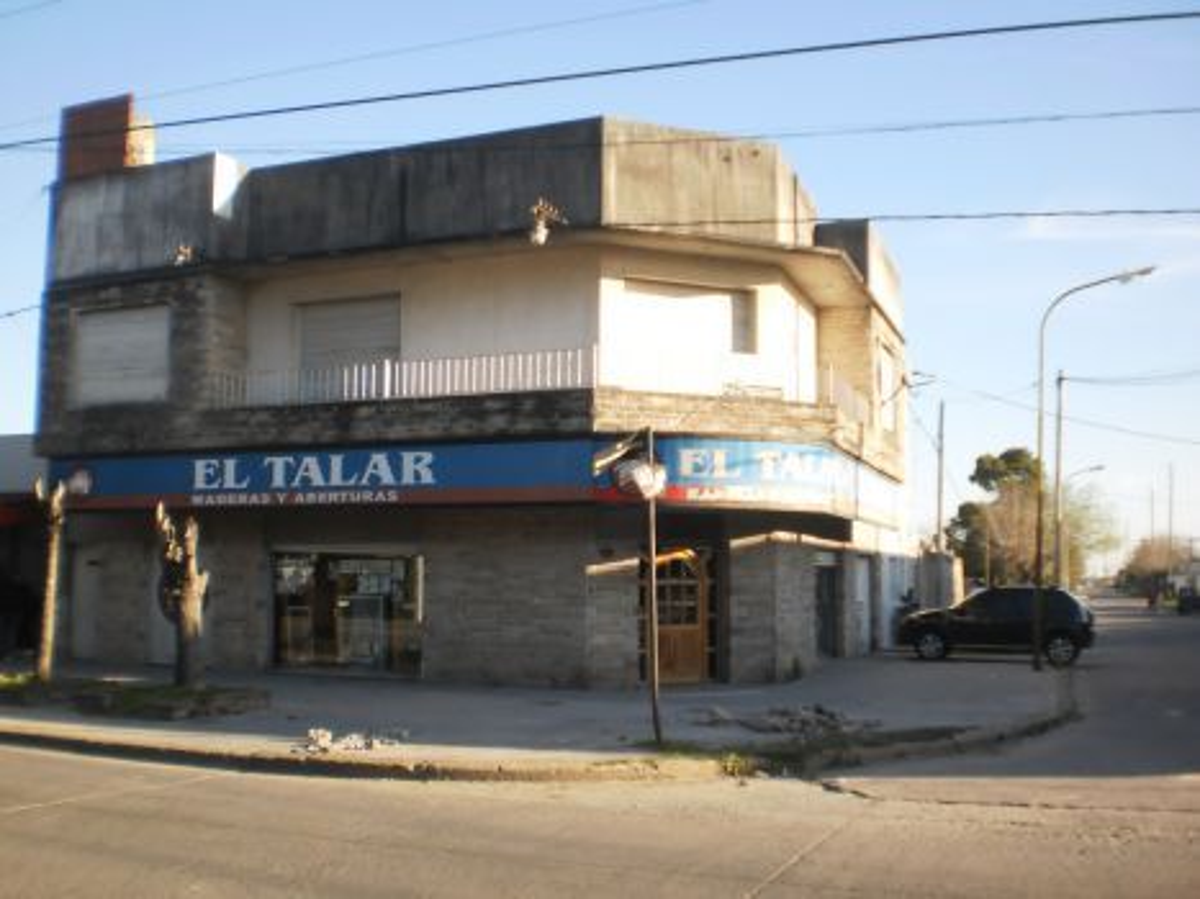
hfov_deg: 51.4
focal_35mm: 36
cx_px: 600
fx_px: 1248
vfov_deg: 39.6
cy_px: 450
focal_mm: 6.3
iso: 200
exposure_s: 1/800
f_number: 3.1
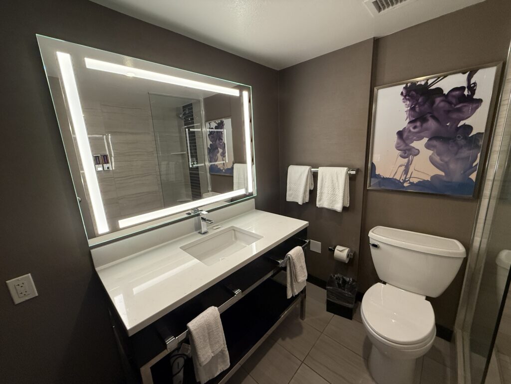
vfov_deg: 85.7
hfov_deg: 102.1
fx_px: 207
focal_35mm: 14
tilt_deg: -12.4
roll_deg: +3.2
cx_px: 256
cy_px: 192
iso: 250
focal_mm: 2.22
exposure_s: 1/99
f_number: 2.2
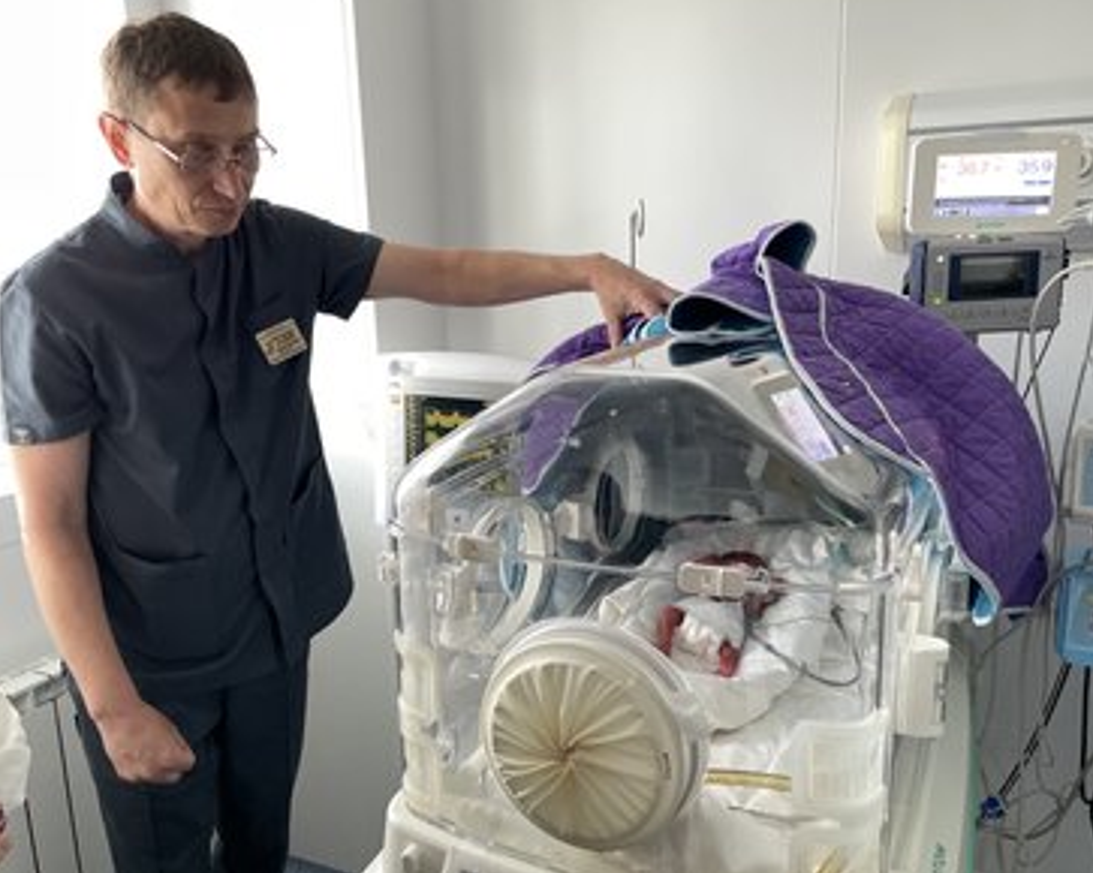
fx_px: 905
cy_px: 430
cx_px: 551
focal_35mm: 28
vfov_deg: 51.5
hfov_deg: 62.2
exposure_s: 1/121
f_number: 1.6
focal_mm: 4.2
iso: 125
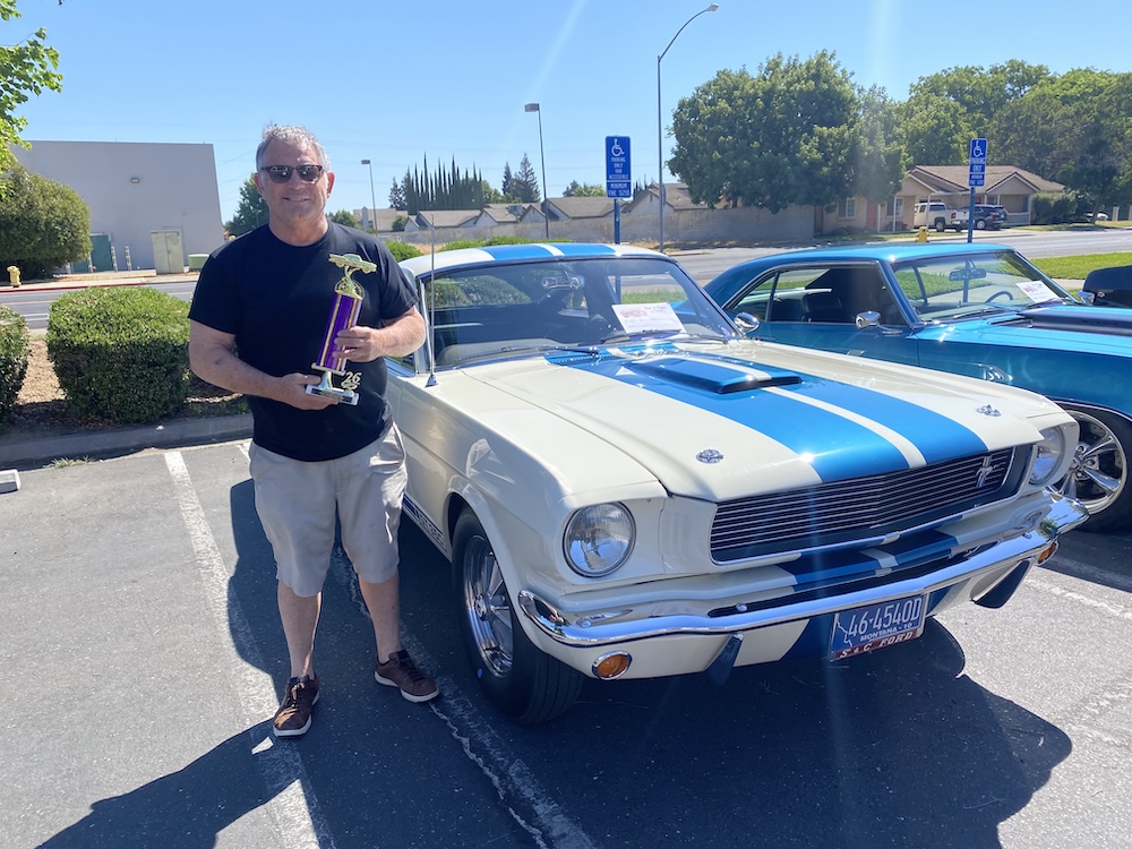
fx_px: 850
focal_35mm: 26
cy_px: 424
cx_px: 566
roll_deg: +2.1
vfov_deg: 53.1
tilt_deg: -12.9
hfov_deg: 67.3
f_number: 1.8
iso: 32
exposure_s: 1/3125
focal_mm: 4.25
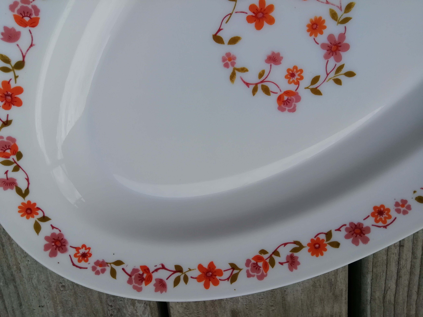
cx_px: 212
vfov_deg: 53.1
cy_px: 158
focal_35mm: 26
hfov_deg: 67.3
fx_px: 318
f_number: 2.2
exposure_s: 1/1015
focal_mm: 3.21
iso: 50
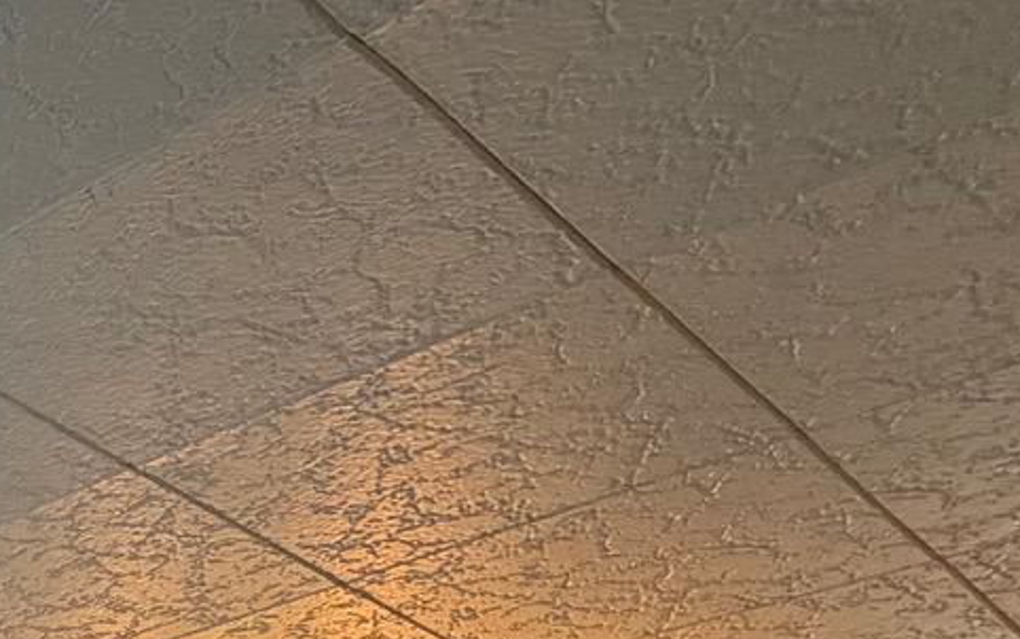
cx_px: -633
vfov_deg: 14.1
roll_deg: -1.5
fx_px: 1753
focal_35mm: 63
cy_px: 1540
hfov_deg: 23.5
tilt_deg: -7.4
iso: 320
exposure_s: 1/120
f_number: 2.2
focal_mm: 2.22
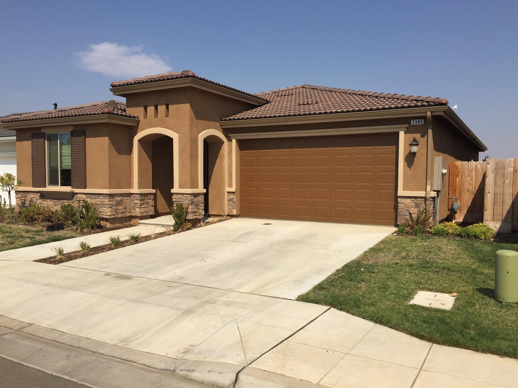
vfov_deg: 48.2
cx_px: 259
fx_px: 434
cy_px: 194
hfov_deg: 61.7
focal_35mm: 29
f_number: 2.2
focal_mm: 4.15
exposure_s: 1/3300
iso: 32
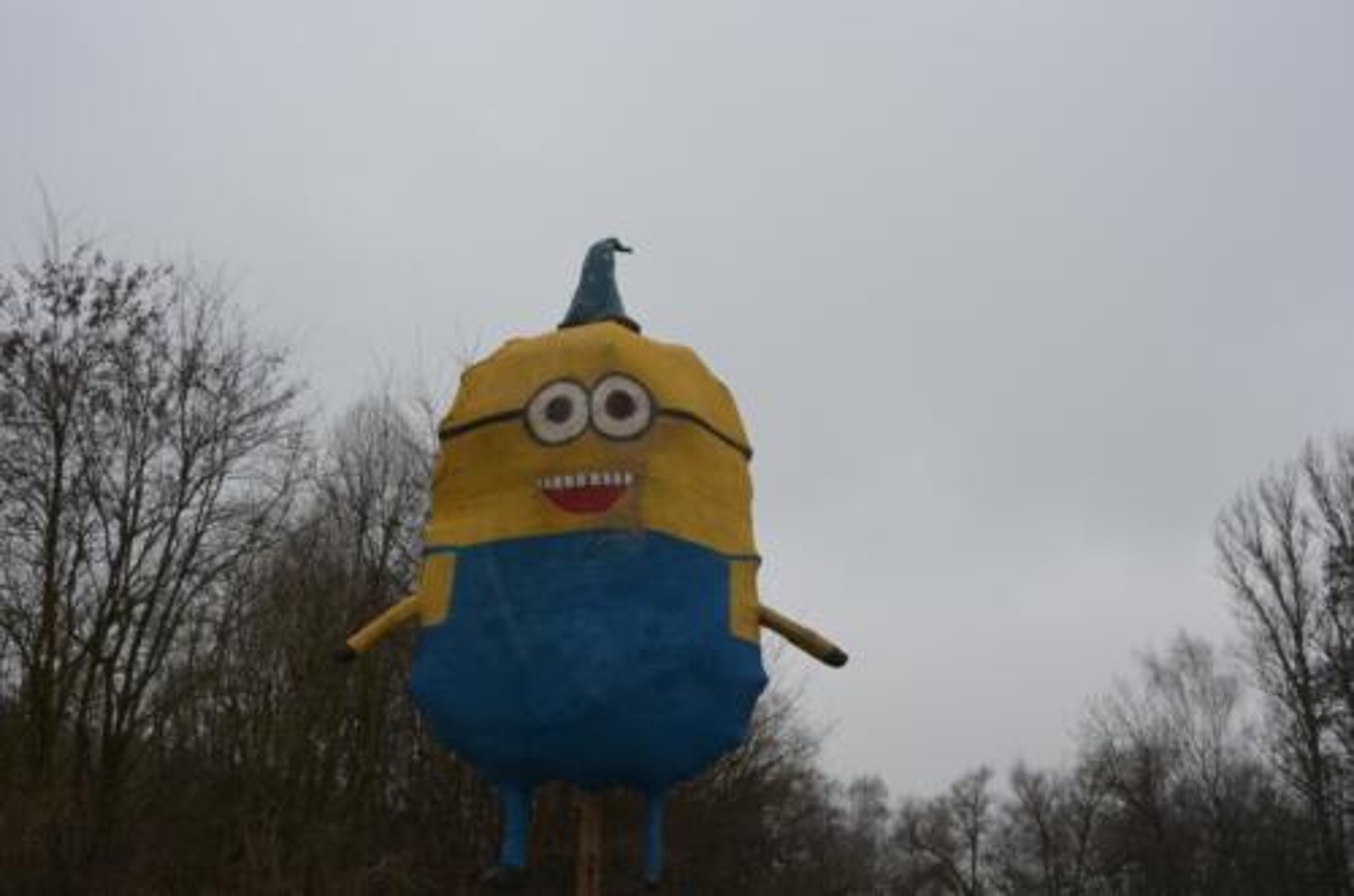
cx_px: 677
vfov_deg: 34.1
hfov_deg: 49.6
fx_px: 1464
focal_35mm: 39
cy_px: 448
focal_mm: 26
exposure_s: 1/125
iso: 280
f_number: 5.6
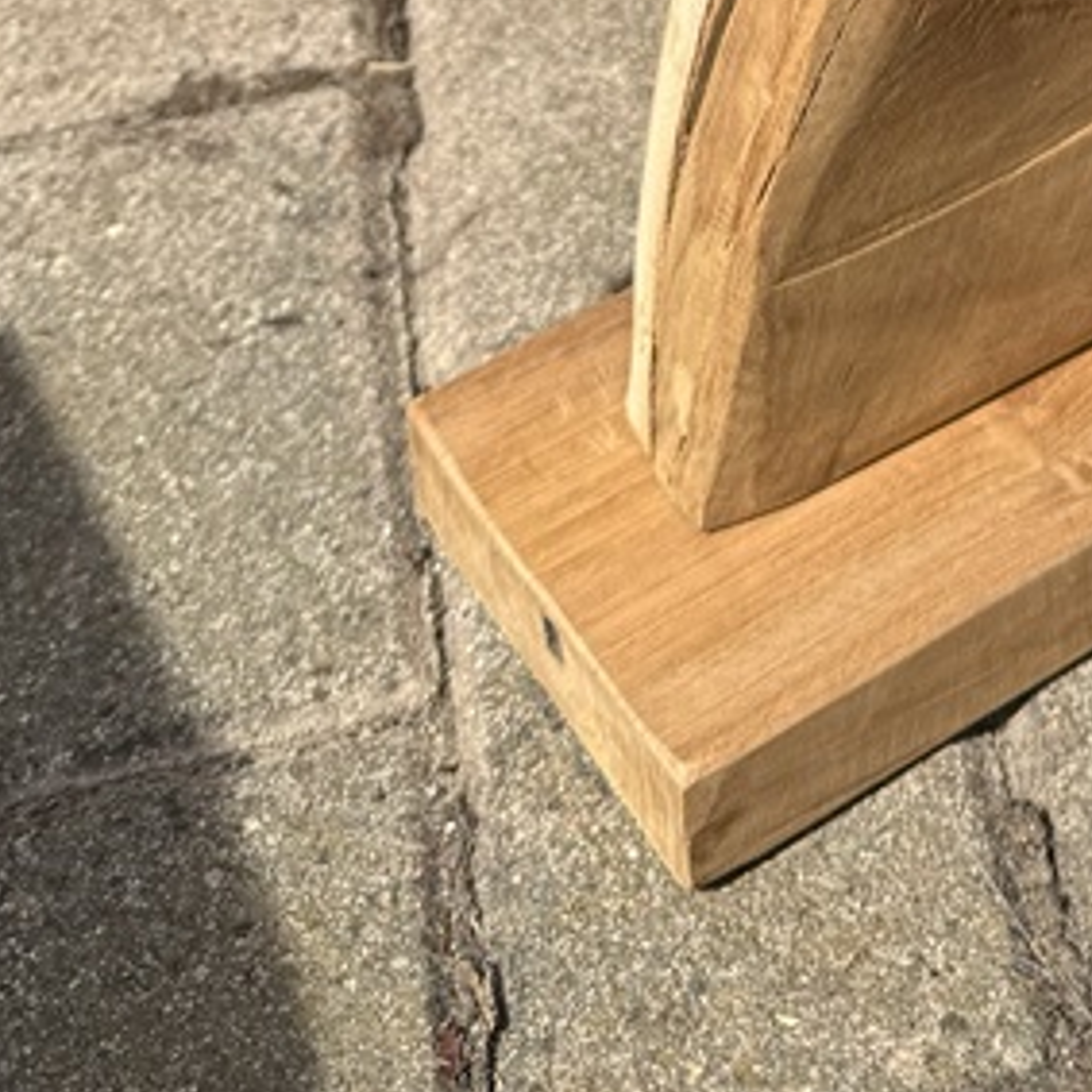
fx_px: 3212
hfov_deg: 18.8
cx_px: 1065
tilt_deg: -17.8
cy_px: -1019
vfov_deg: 15.7
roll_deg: +1.4
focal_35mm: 90
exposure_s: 1/3096
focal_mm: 6.76
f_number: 1.78
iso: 80
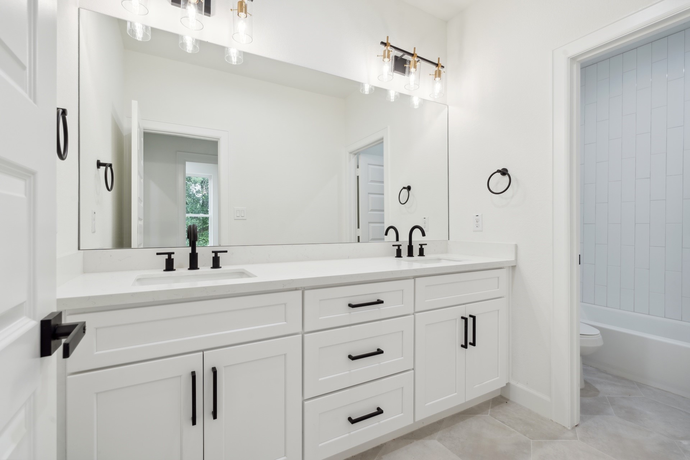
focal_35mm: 16
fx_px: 307
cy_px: 230
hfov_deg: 96.7
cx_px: 345
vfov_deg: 73.7
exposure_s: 1/10
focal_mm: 16
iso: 100
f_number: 9
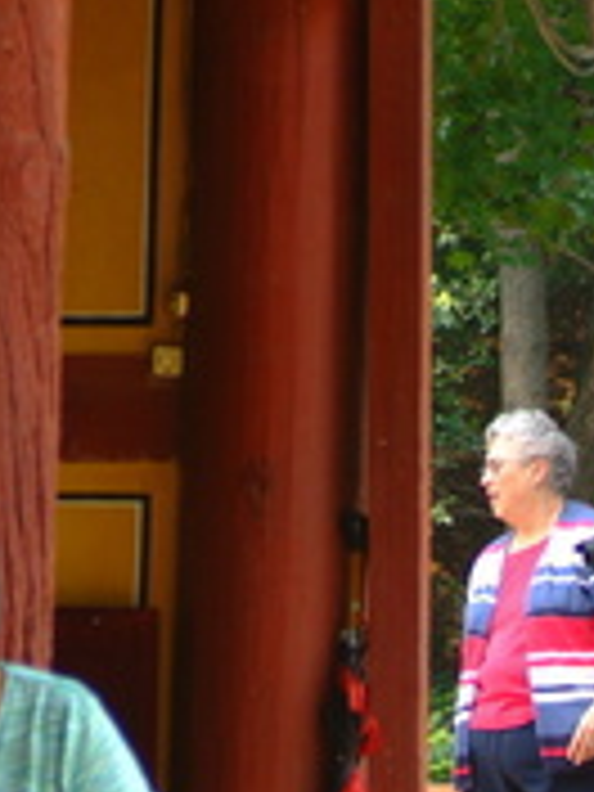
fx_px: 10250
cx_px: 700
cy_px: 567
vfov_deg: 4.4
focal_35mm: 448
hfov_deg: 3.3
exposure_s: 1/60
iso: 100
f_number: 4.2
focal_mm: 78
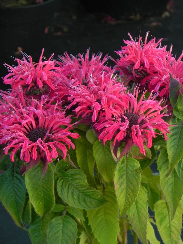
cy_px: 122
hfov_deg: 6.0
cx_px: 92
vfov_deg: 8.0
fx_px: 1741
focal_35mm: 247
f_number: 5
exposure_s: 1/80
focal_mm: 44
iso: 160
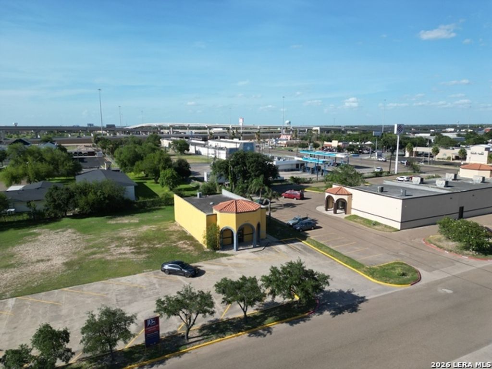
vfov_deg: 56.8
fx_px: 341
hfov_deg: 71.6
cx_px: 246
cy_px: 184
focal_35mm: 24
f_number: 1.7
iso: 100
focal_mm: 6.72
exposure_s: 1/2500
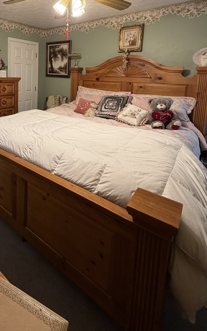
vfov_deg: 78.1
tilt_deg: -8.2
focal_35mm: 21
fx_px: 189
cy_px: 97
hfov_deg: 53.2
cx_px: 39
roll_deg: -1.6
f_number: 2.2
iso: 250
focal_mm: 2.22
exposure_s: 1/60
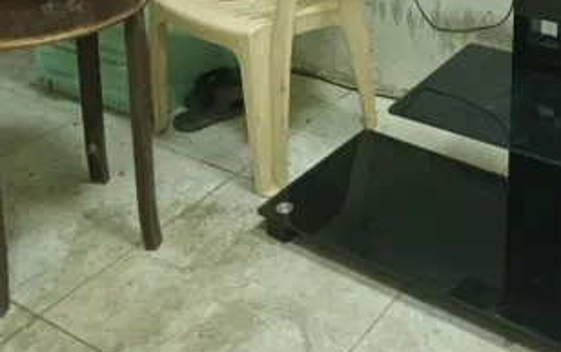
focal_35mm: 55
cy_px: -77
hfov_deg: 36.2
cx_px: 408
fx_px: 842
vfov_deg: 21.8
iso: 1000
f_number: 1.8
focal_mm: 4.65
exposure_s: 1/20
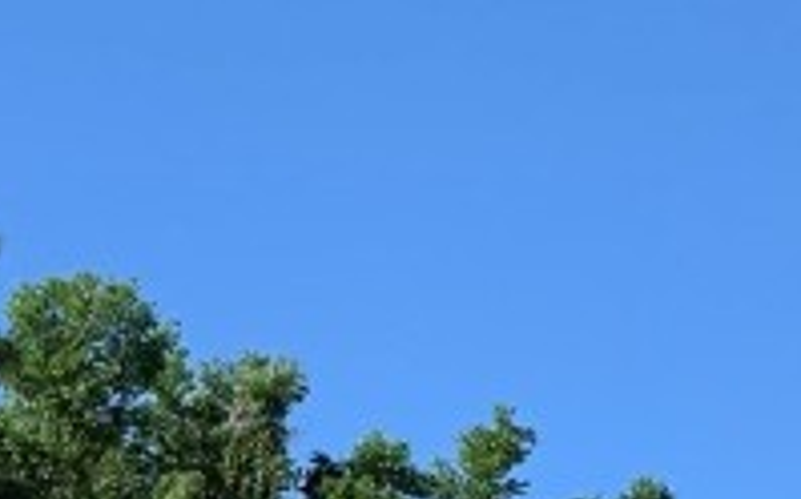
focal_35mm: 142
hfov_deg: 12.7
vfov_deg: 8.4
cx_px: -869
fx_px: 3097
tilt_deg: +4.1
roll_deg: -2.1
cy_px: 1211
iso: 25
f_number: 1.8
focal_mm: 4.25
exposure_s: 1/1585
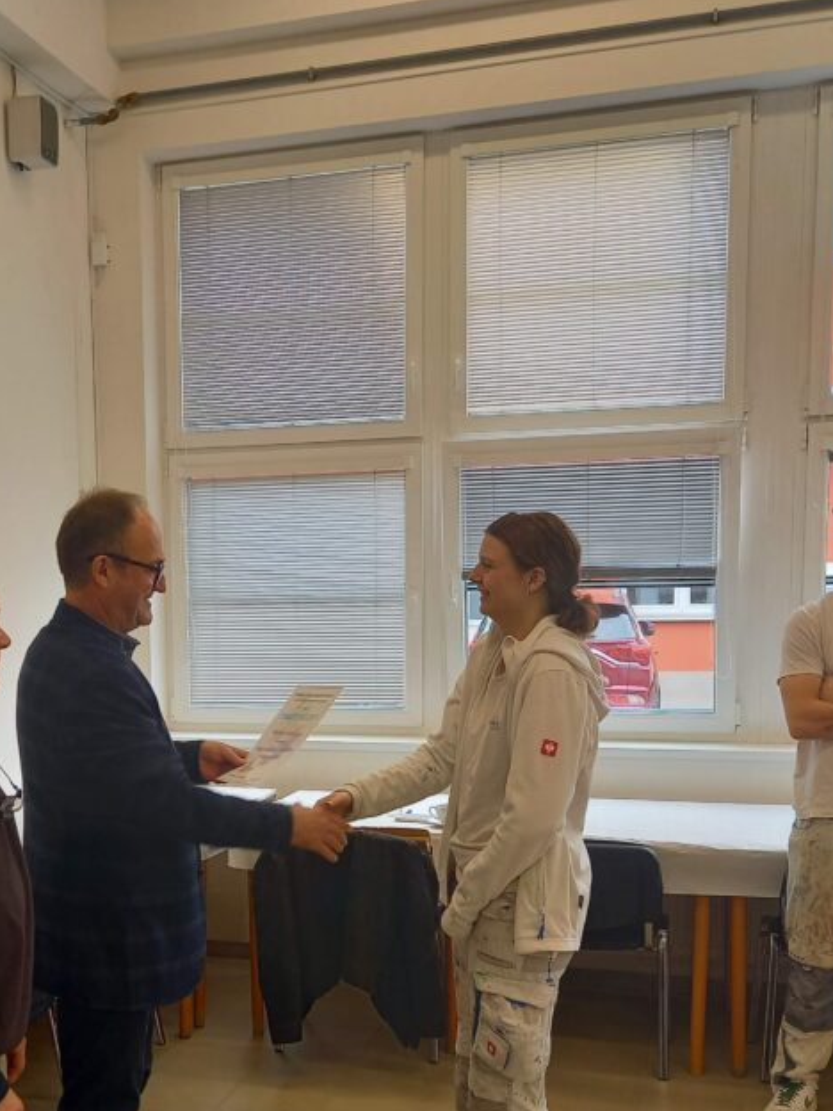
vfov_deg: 45.2
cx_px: 278
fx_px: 1315
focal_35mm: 41
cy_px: 726
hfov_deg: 34.8
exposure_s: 1/50
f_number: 1.8
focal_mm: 4.65
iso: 50
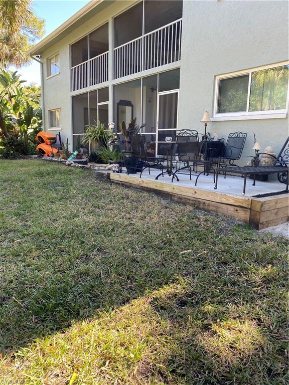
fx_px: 289
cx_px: 144
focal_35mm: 26
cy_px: 192
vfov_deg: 67.3
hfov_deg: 53.1
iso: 32
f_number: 1.8
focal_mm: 4.25
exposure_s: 1/175
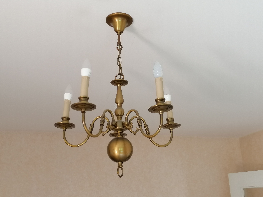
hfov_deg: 45.8
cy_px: 98
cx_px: 132
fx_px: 312
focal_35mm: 41
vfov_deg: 35.1
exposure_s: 1/50
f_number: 1.8
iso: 200
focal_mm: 4.75
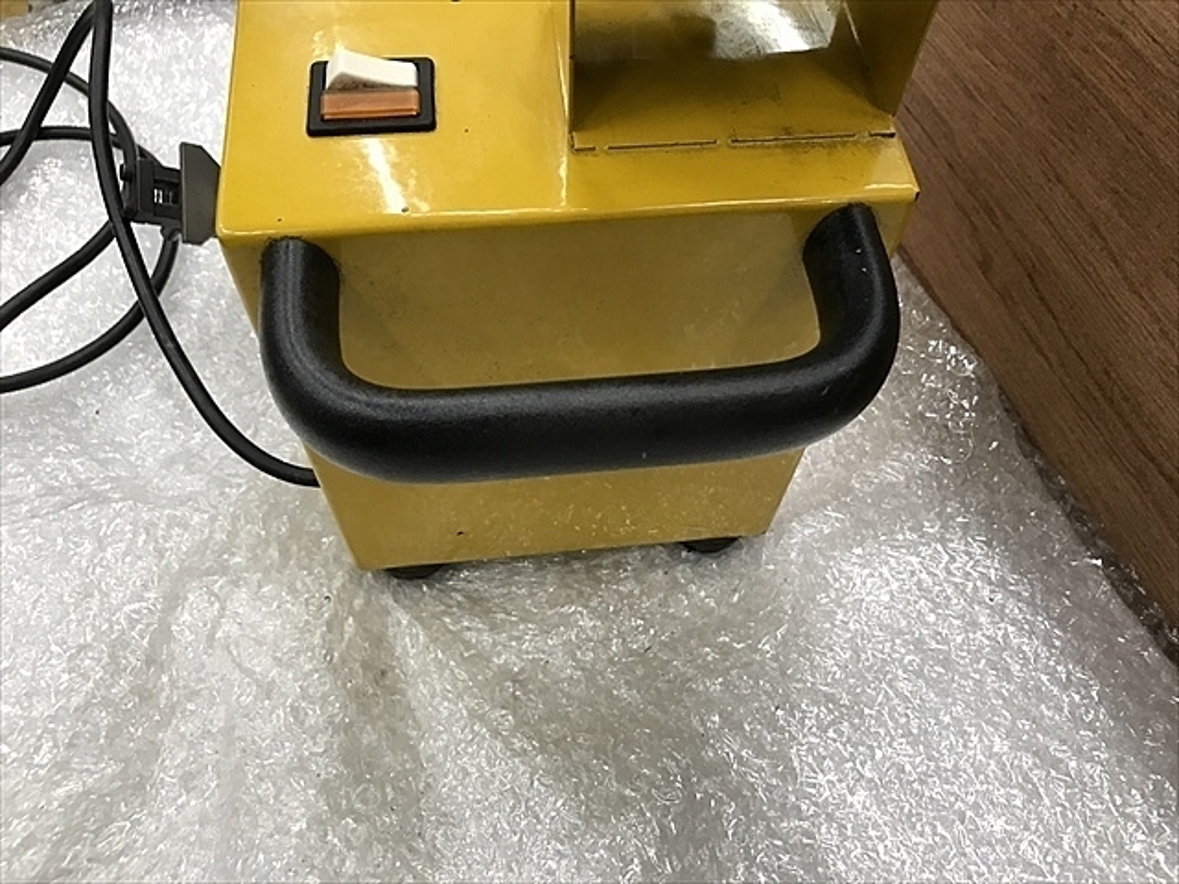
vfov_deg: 49.7
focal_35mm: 28
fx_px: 954
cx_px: 590
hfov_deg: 63.4
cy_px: 442
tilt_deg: -58.7
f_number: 1.8
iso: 40
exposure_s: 1/30
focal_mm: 3.99
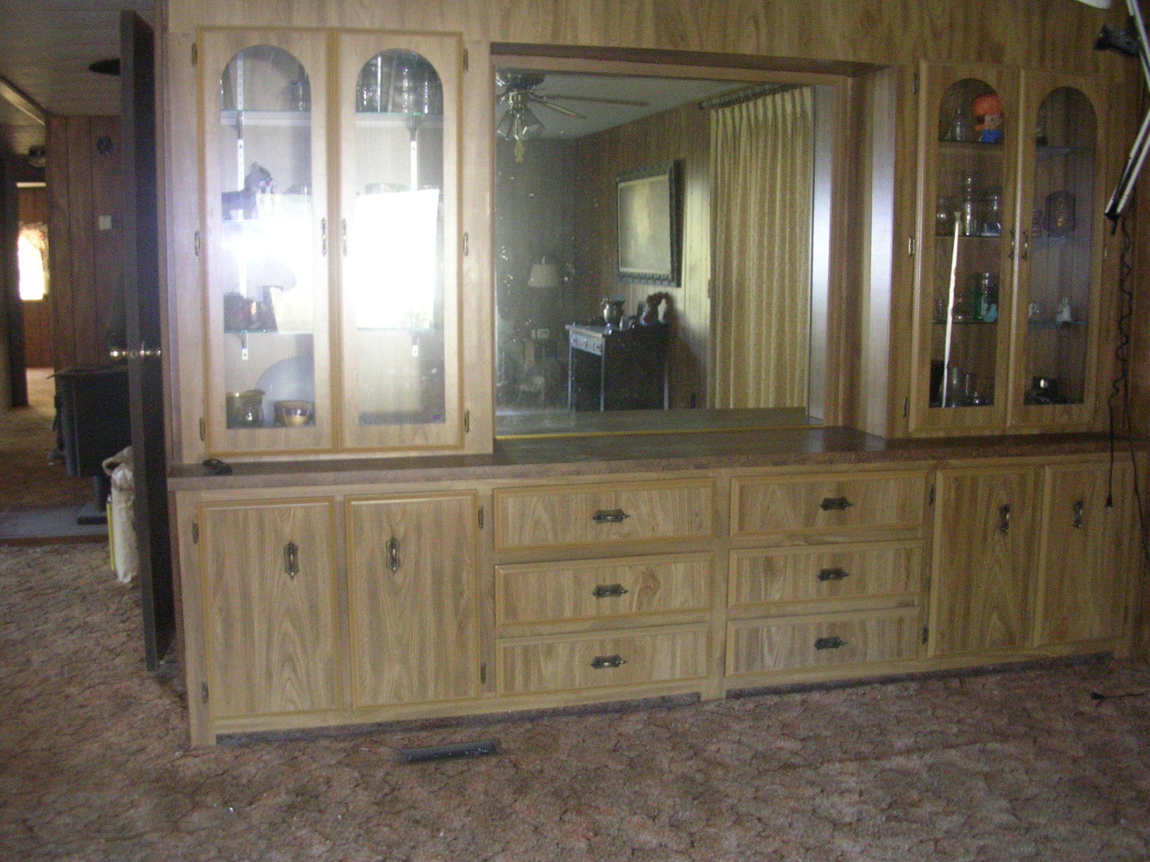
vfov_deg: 37.7
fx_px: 1262
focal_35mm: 38
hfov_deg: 49.0
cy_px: 431
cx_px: 575
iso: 200
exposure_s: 1/7.6
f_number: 2.8
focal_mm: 5.8
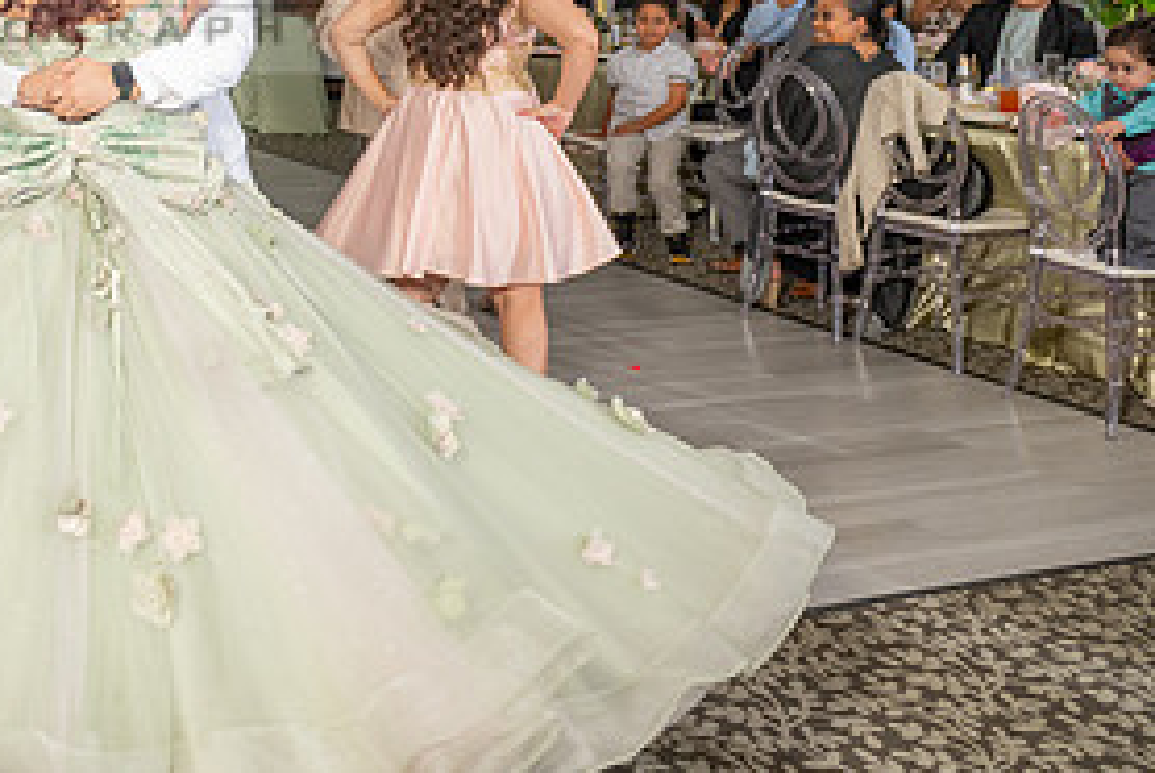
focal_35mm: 50
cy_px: -27
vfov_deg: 25.5
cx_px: 17
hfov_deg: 35.9
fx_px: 1606
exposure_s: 1/160
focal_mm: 24
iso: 500
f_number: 3.5
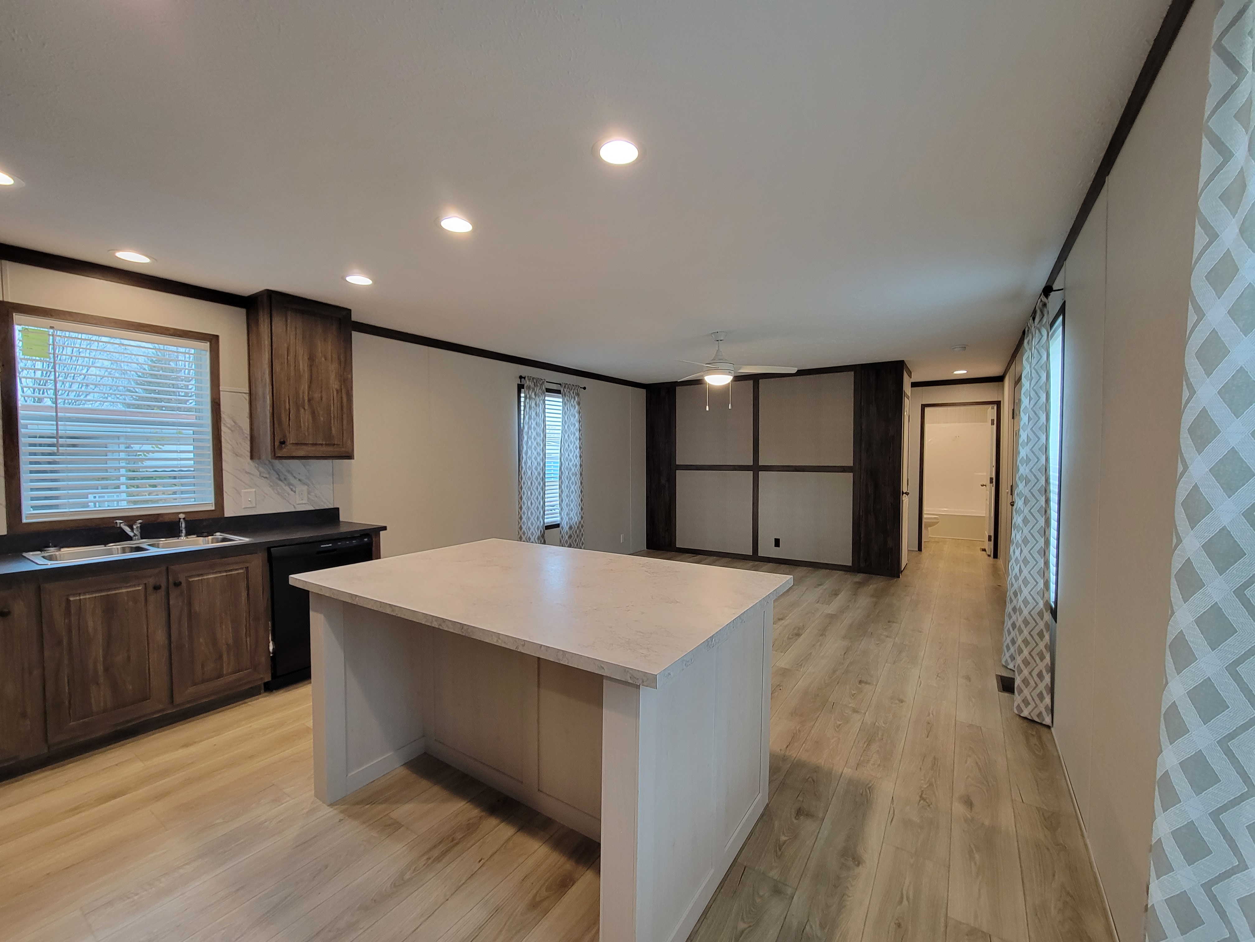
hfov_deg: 106.2
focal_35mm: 13
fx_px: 471
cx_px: 628
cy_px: 471
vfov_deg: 89.9
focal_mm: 2.2
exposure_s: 1/60
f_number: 2.2
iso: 125
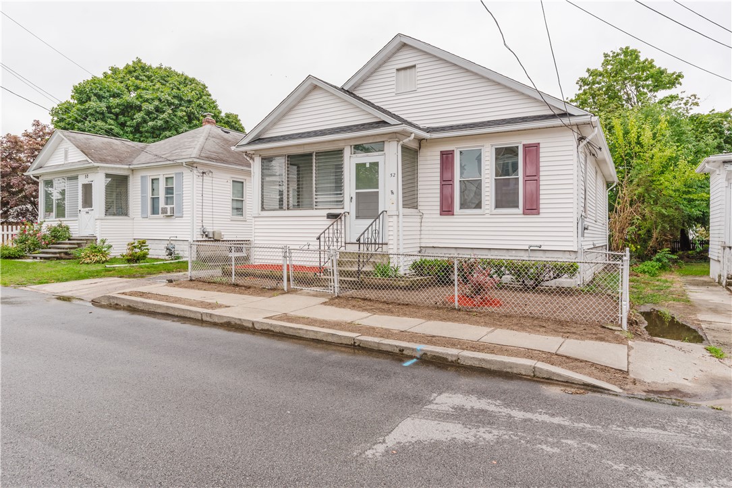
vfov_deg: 55.1
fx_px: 468
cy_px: 244
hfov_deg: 76.1
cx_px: 366
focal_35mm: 23
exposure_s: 1/250
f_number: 8
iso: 320
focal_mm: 23
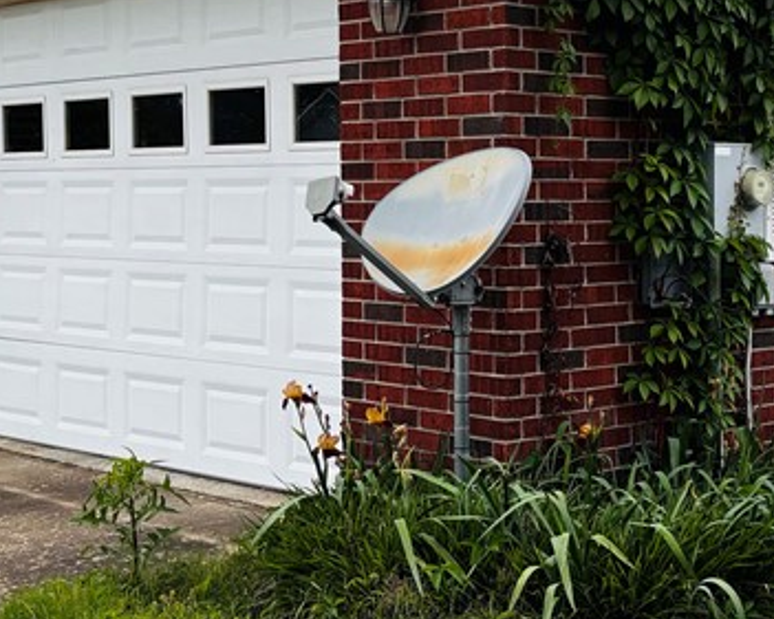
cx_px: 558
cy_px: 216
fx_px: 1696
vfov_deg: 20.6
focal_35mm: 74
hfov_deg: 25.5
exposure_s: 1/1721
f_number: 1.6
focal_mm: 5.96
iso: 50
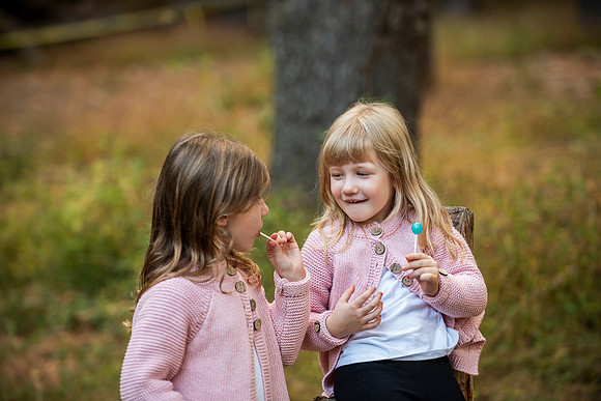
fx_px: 2254
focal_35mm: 135
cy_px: 200
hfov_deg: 15.2
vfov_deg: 10.2
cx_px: 300
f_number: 3.5
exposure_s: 1/80
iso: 250
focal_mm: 135
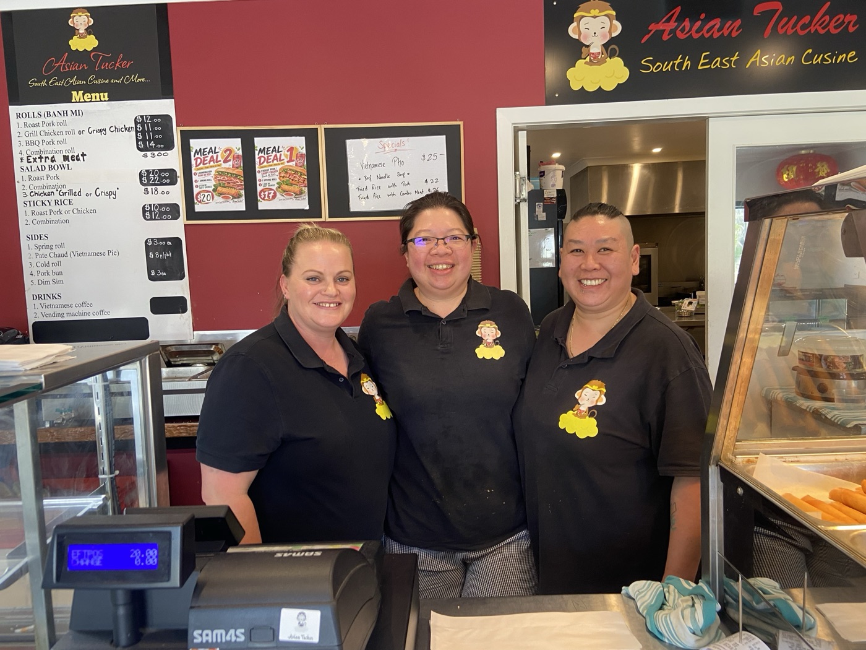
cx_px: 433
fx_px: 650
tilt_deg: -6.0
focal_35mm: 26
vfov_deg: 53.1
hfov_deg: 67.3
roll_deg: +2.4
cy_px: 325
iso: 125
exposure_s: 1/50
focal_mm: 4.25
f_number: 1.8
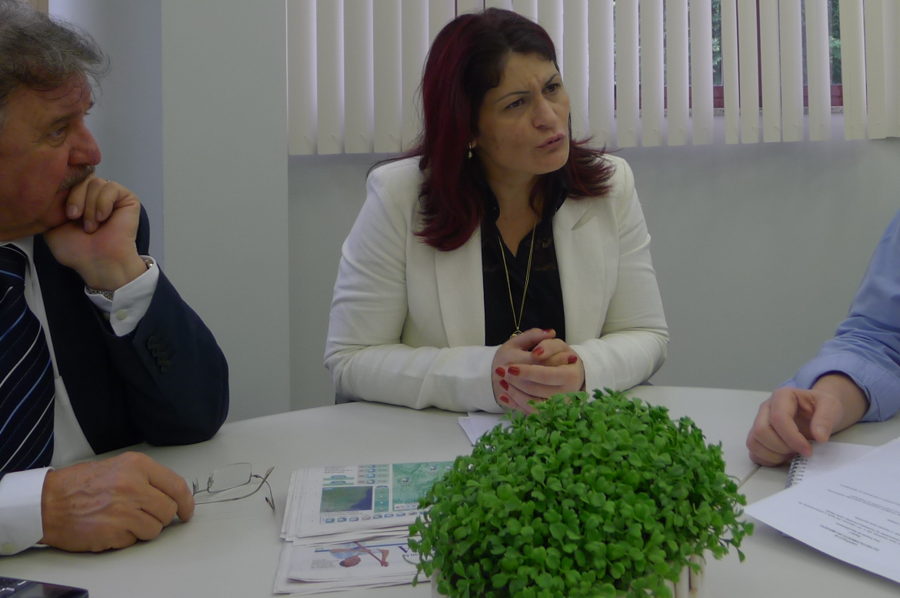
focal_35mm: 42
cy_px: 93
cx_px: 607
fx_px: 1049
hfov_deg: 45.7
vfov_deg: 30.8
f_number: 2
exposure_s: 1/80
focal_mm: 5.1
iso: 80
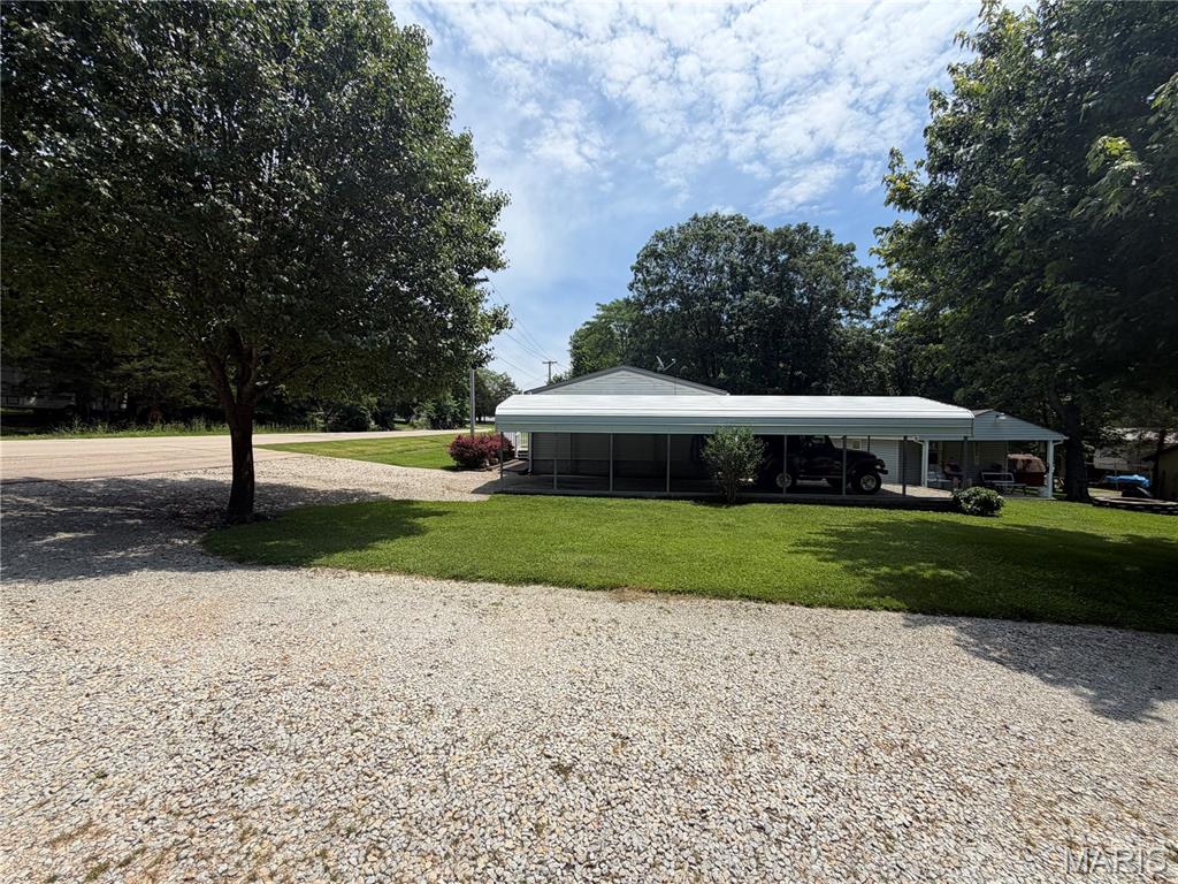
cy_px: 442
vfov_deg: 85.7
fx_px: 476
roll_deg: -0.1
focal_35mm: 14
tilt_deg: -0.1
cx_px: 589
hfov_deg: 102.1
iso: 20
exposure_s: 1/1125
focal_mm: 2.22
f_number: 2.2
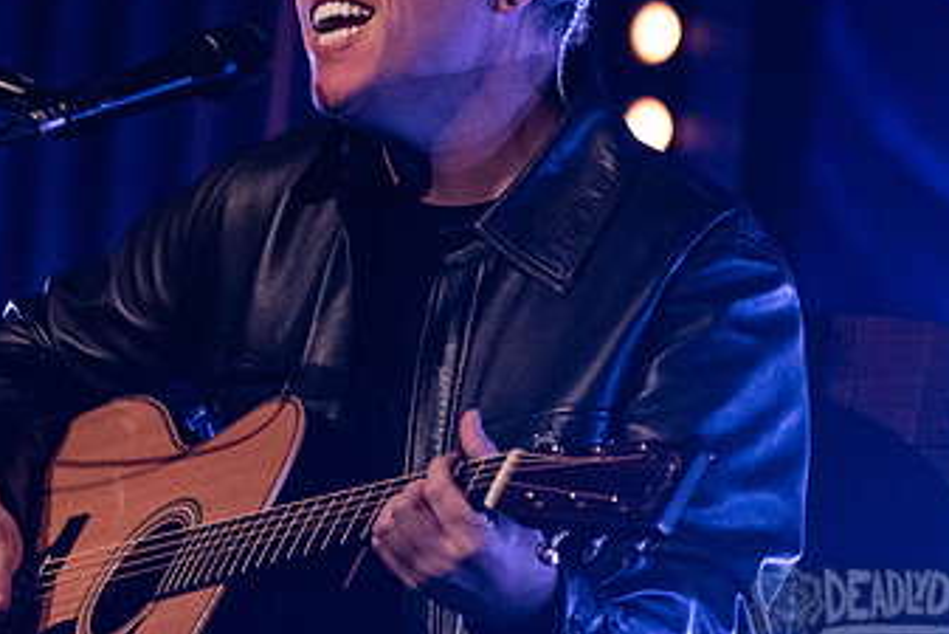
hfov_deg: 4.3
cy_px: 123
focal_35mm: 482
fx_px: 12711
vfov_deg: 2.9
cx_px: 265
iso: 2500
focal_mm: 280
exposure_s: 1/125
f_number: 5.6
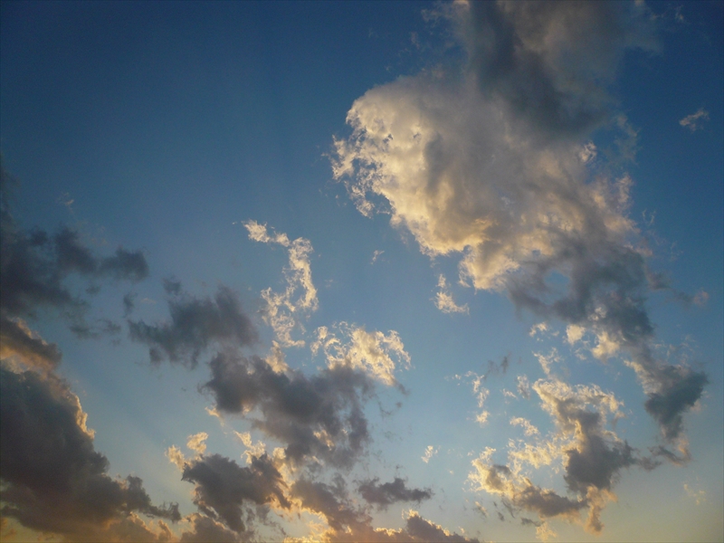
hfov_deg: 63.4
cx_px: 362
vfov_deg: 49.7
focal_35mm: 28
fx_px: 586
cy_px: 272
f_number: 2.8
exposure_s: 1/1000
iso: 100
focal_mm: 4.6
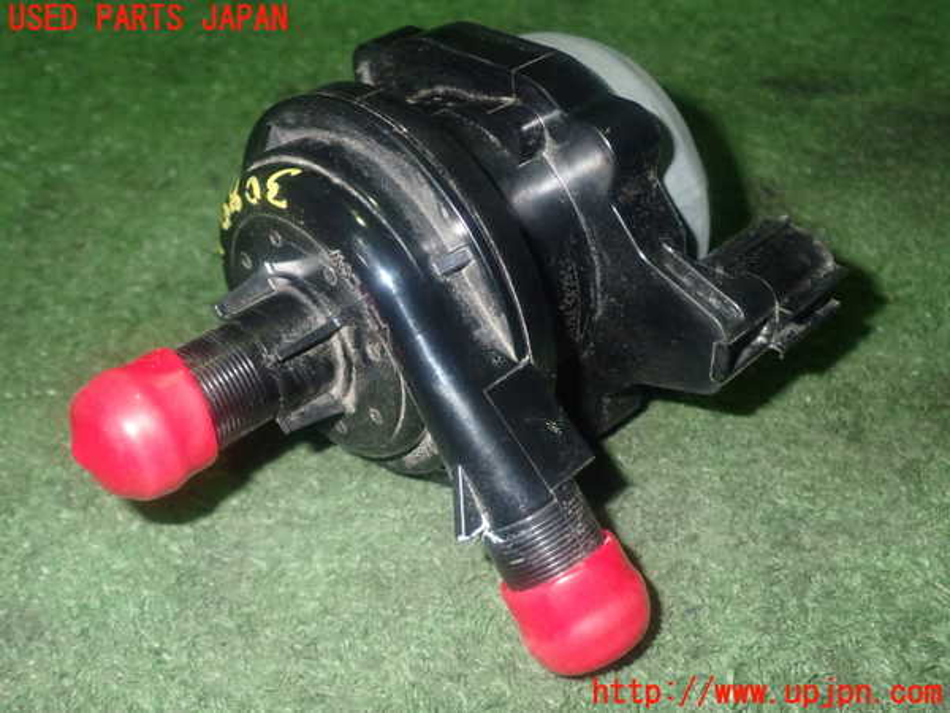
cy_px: 356
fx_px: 1043
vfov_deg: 37.7
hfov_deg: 49.0
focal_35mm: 38
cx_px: 475
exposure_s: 1/40
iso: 800
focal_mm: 6.83
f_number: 8
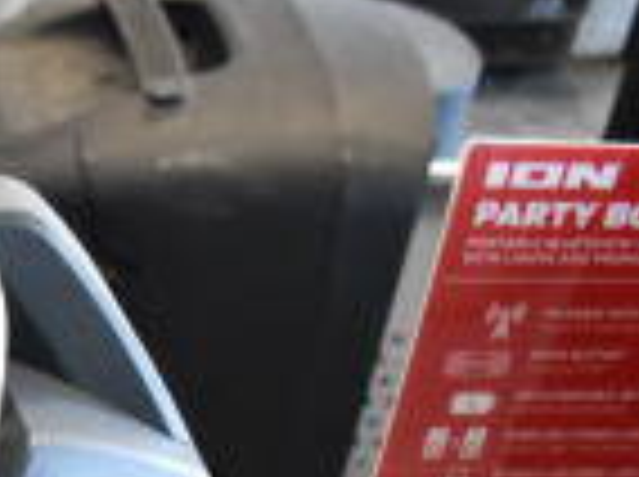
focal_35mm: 149
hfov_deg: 12.0
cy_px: 893
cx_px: -580
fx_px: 2746
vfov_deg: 9.4
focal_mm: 24
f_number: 3.8
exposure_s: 1/50
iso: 1600
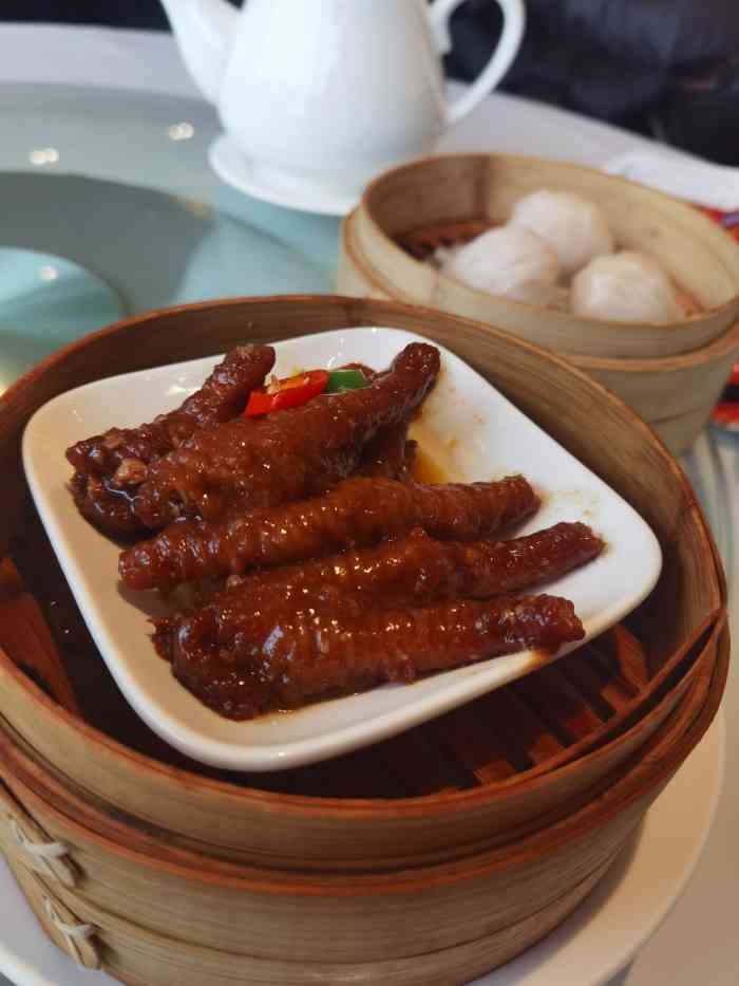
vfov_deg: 65.3
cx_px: 370
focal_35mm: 27
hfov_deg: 51.4
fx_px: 768
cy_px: 493
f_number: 1.9
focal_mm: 6.71
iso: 50
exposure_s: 1/156
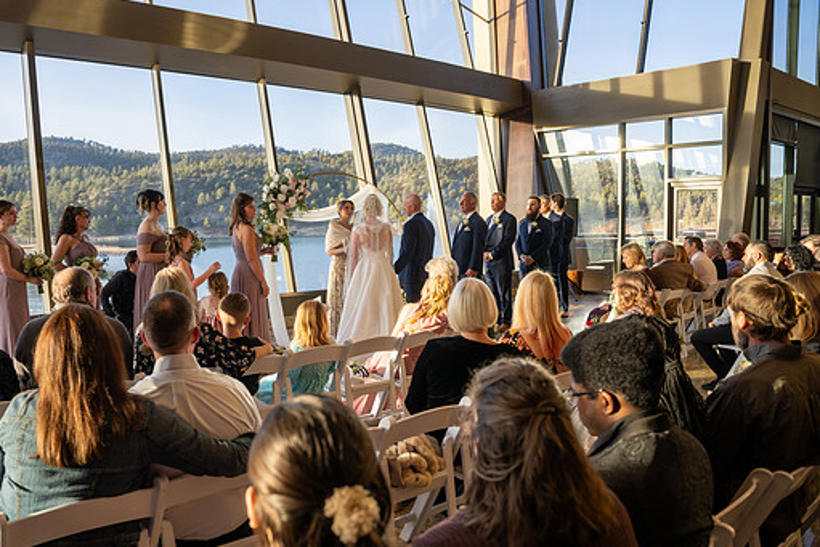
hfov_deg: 65.2
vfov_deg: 46.4
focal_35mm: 28
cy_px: 263
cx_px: 357
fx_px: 638
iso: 100
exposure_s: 1/100
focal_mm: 24
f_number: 3.5
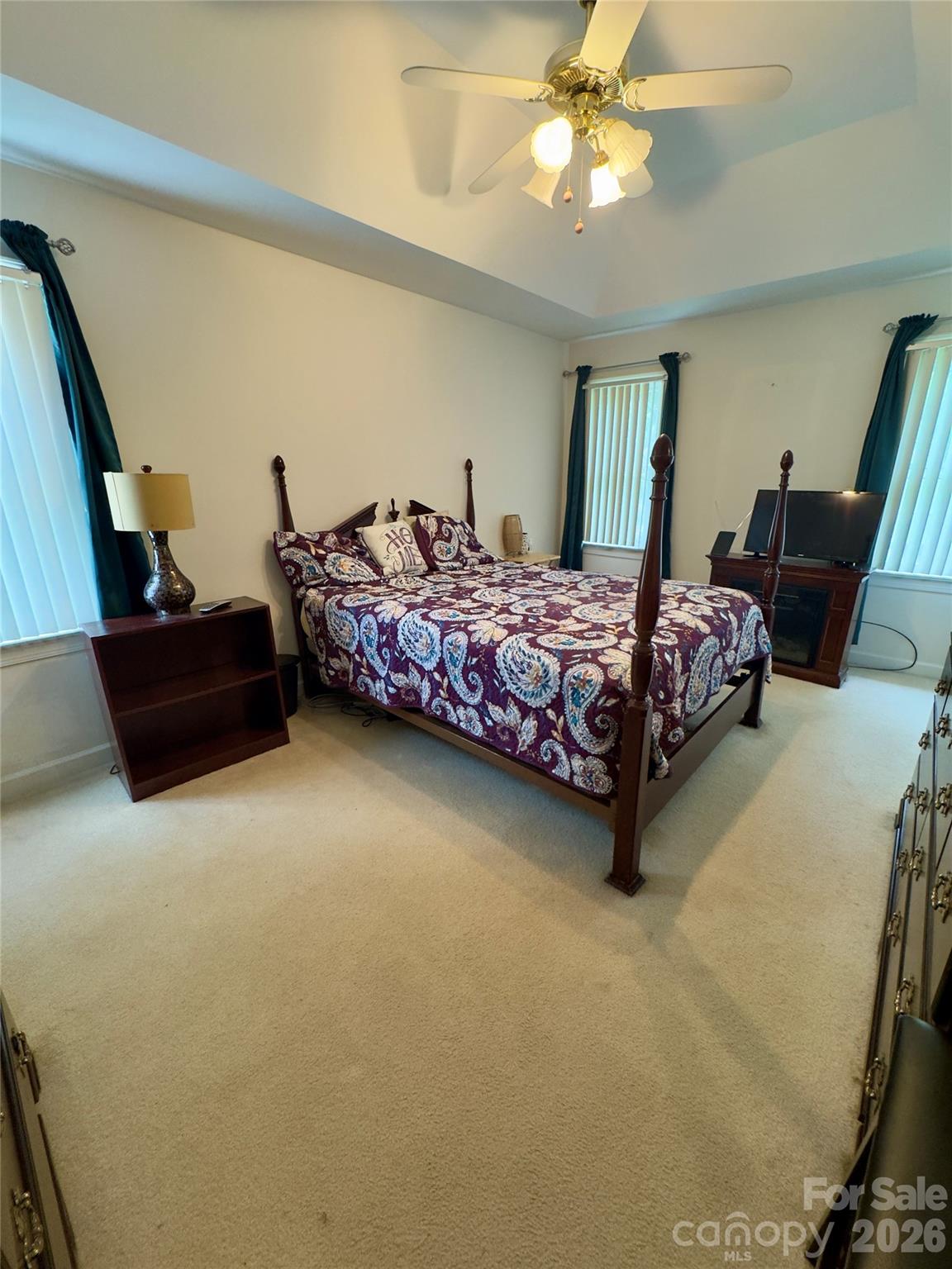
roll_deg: +0.9
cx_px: 476
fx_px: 513
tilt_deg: -17.3
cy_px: 634
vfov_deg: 102.1
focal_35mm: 14
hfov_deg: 85.7
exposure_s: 1/60
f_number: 2.2
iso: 400
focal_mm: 2.22
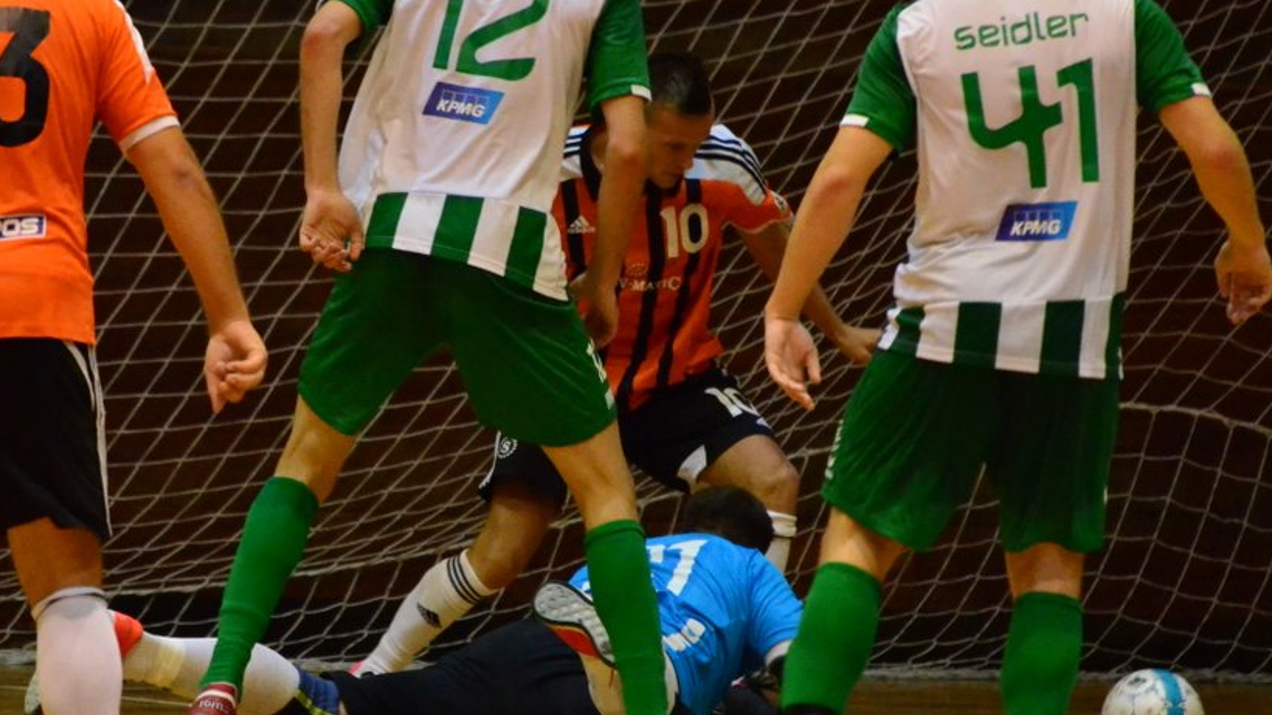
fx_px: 20909
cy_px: 282
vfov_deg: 2.0
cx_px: 431
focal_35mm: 620
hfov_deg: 3.5
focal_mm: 270
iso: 6400
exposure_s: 1/400
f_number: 5.6
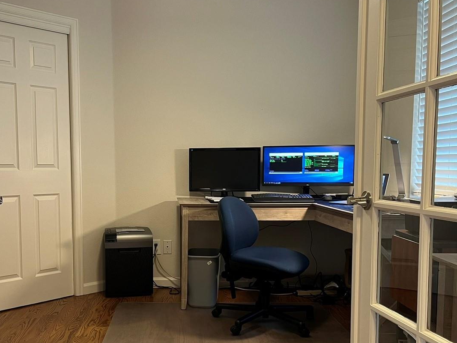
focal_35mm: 39
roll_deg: +0.8
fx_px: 515
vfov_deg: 36.6
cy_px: 211
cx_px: 176
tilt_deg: -5.5
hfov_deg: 47.5
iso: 200
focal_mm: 5.1
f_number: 1.6
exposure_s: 1/60
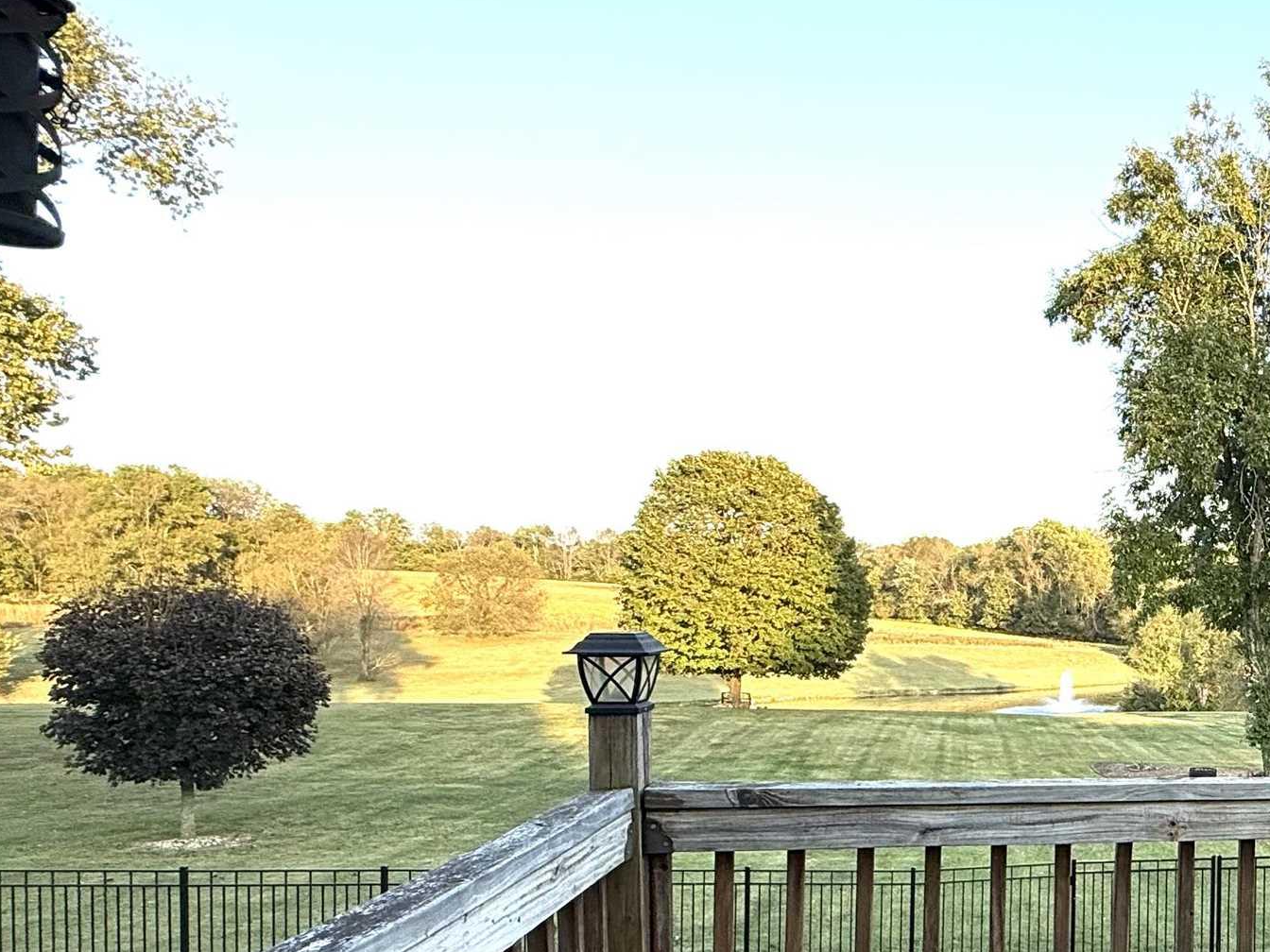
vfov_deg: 43.3
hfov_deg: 48.6
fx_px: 1174
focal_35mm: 32
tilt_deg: -2.7
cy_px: 658
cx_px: 1219
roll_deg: -0.6
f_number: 2.2
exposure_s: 1/383
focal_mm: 2.22
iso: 50
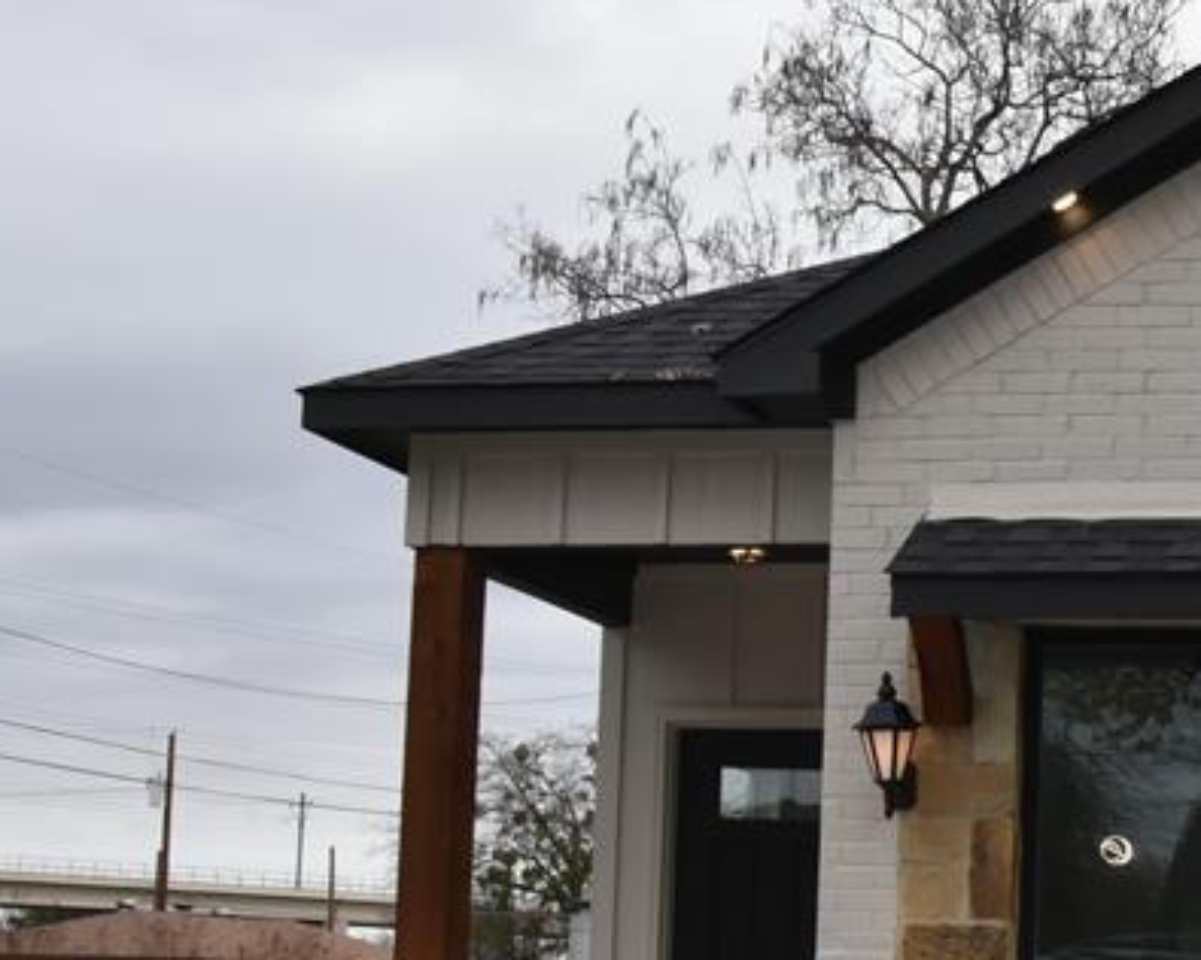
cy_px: 758
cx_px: 1286
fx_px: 2595
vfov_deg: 20.8
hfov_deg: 24.5
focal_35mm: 73
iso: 1250
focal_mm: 30
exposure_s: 1/200
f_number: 20
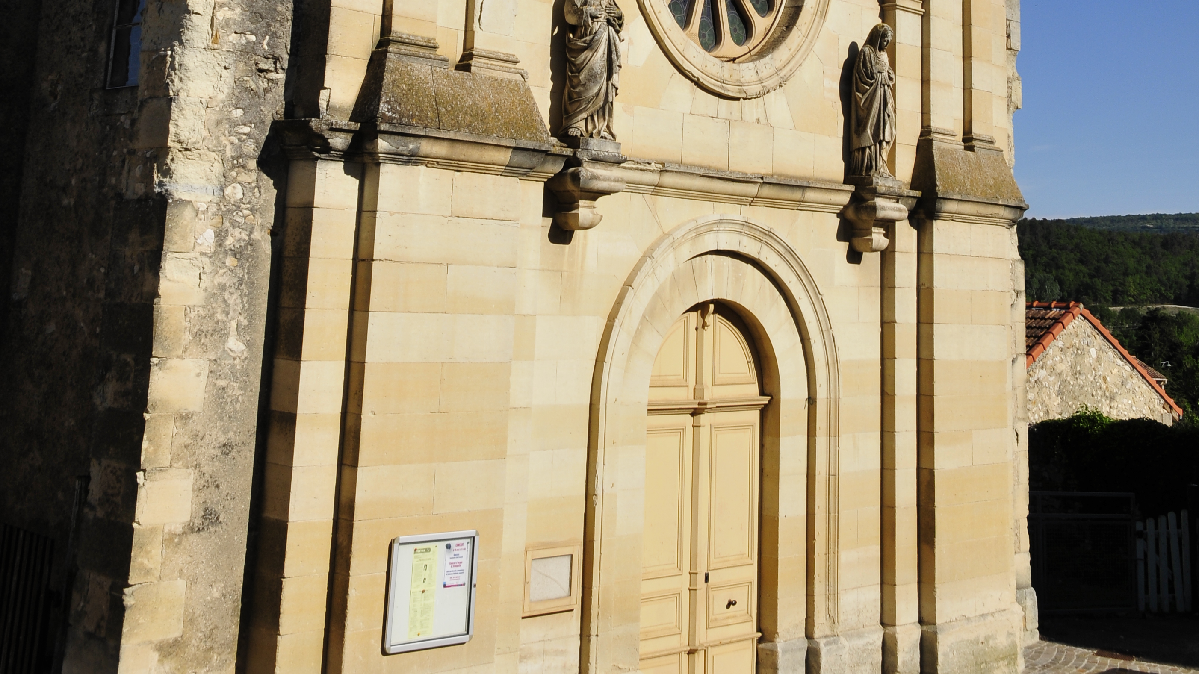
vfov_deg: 23.0
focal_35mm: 48
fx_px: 1526
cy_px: -122
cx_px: 594
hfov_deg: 42.9
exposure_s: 1/500
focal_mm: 20
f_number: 10
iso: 200
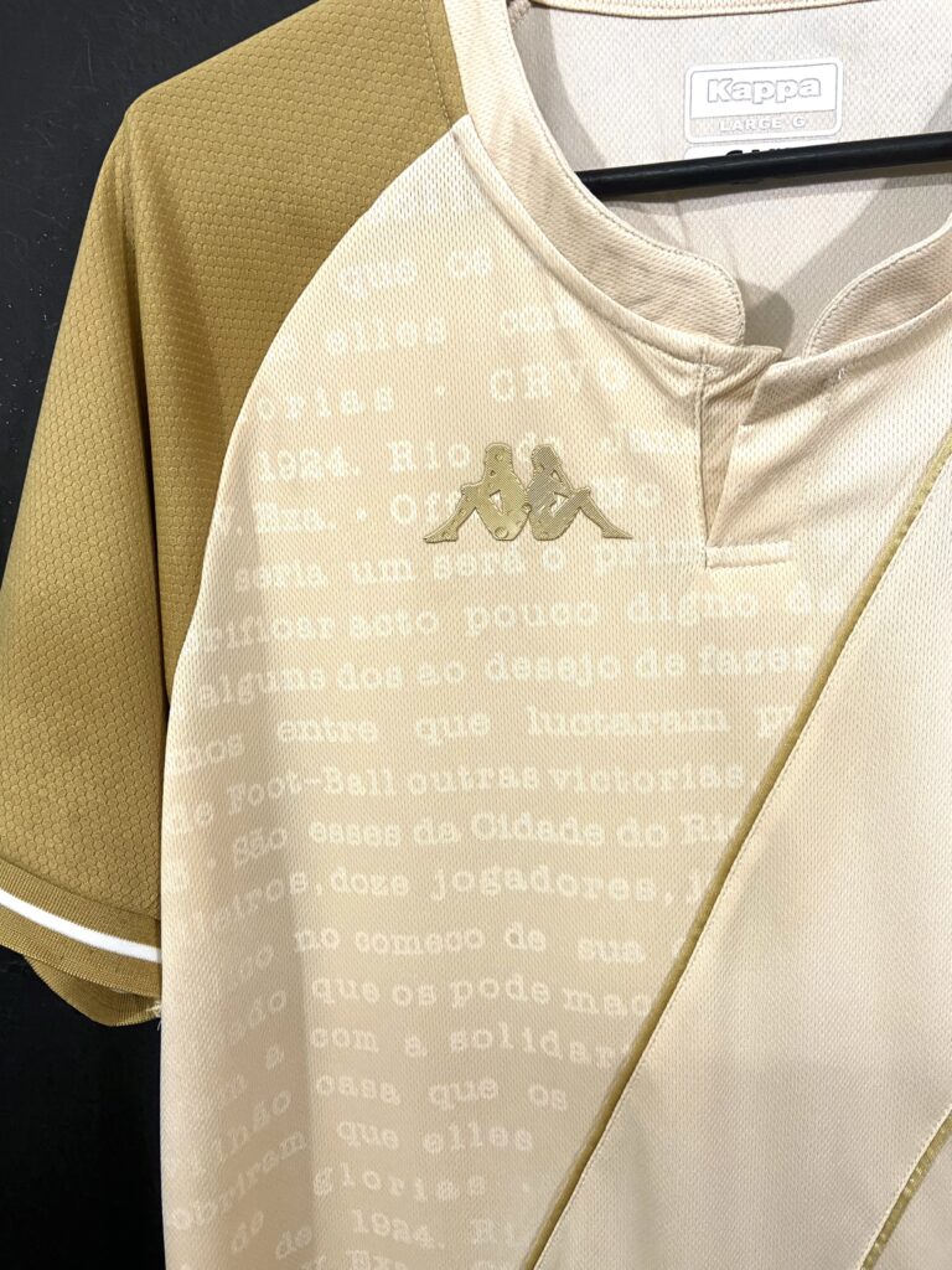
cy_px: 635
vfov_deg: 67.3
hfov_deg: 53.1
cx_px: 476
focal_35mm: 26
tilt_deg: -7.9
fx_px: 953
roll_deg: +3.0
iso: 80
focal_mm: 4.25
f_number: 1.8
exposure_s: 1/60
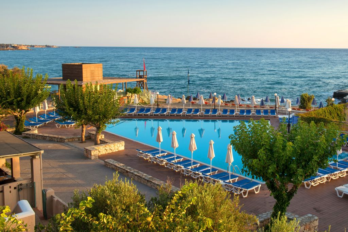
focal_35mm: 32
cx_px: 174
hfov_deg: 58.7
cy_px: 116
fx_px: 309
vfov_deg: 41.2
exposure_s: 1/125
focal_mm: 32
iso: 200
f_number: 8
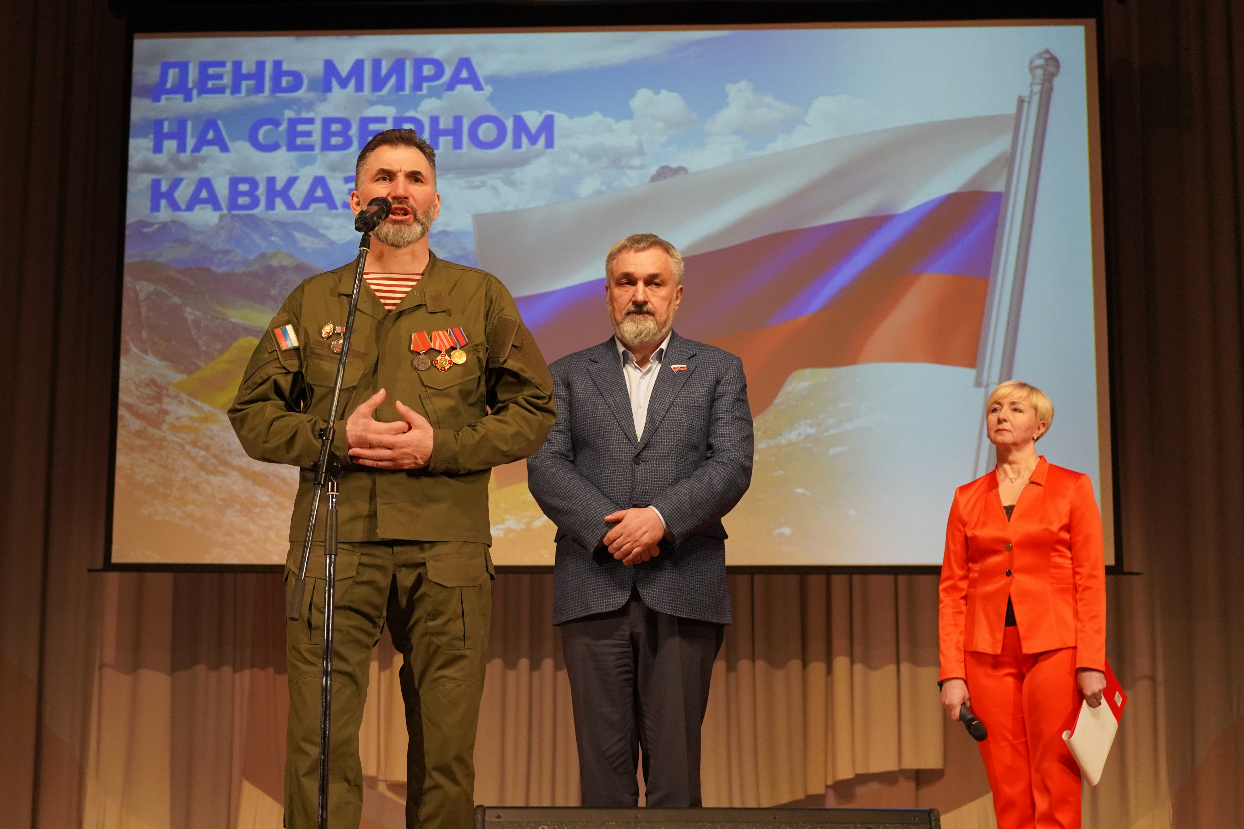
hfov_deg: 33.4
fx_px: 2073
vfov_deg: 22.6
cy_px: 414
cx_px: 622
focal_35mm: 60
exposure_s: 1/160
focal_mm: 60
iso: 3200
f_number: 5.6
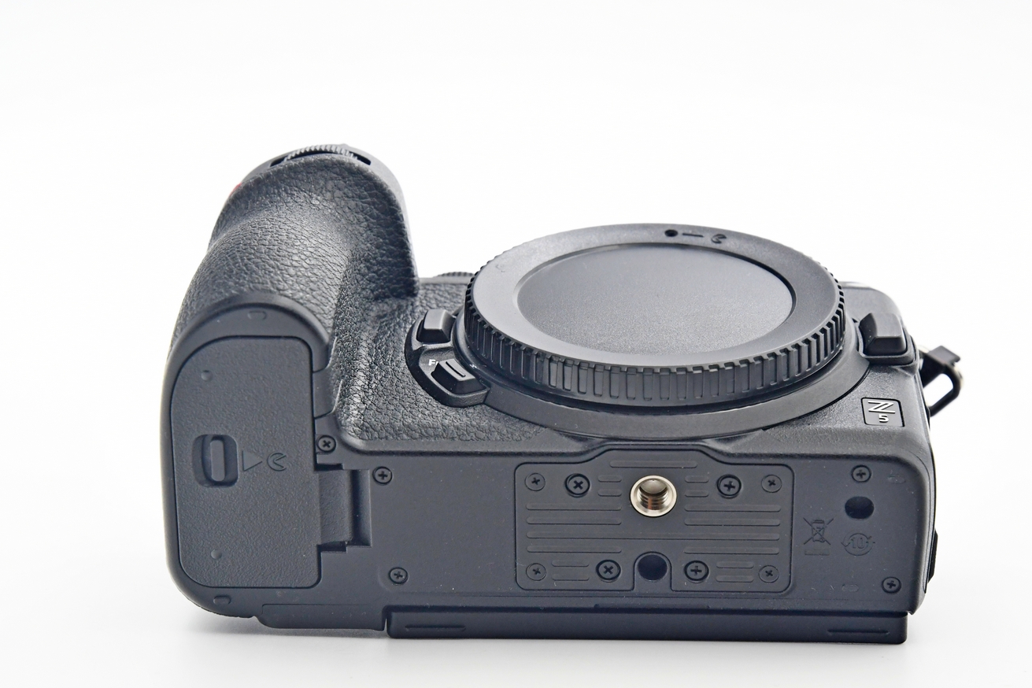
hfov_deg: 19.8
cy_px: 387
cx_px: 544
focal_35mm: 103
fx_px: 2952
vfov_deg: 13.3
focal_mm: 60
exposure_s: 1/125
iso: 1250
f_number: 8
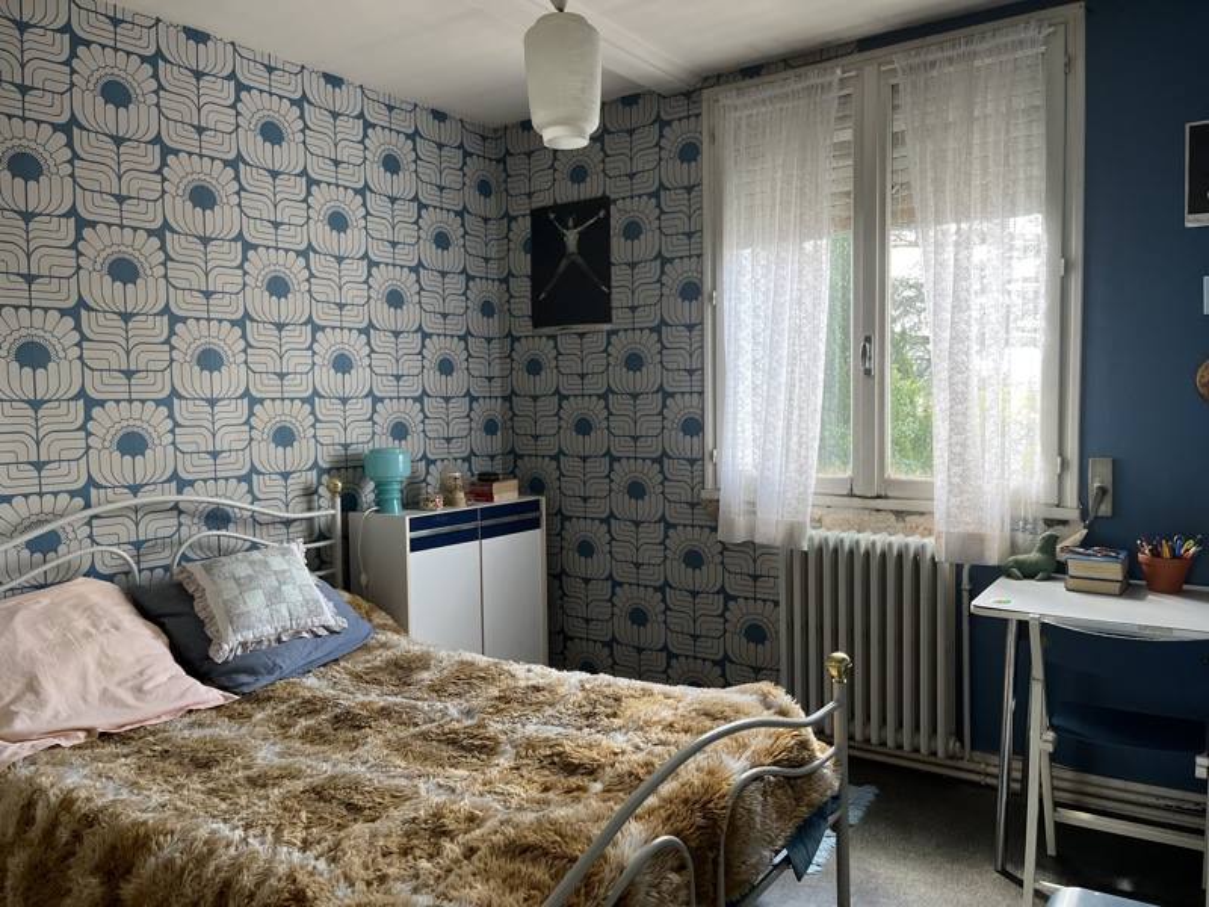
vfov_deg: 53.1
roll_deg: +1.4
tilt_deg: -3.4
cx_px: 604
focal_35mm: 26
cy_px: 454
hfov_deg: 67.3
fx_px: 908
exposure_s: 1/113
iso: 125
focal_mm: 5.1
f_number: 1.6
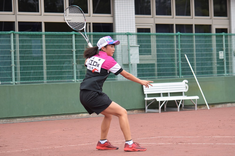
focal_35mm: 150
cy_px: 78
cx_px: 118
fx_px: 979
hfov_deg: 13.7
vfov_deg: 9.1
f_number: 4.8
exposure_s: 1/1600
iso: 1250
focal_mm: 100
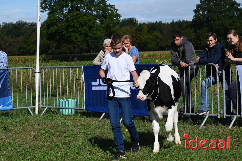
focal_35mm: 100
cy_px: 80
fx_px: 671
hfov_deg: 20.4
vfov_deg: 13.7
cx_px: 121
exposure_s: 1/1600
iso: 500
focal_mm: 100
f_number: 10
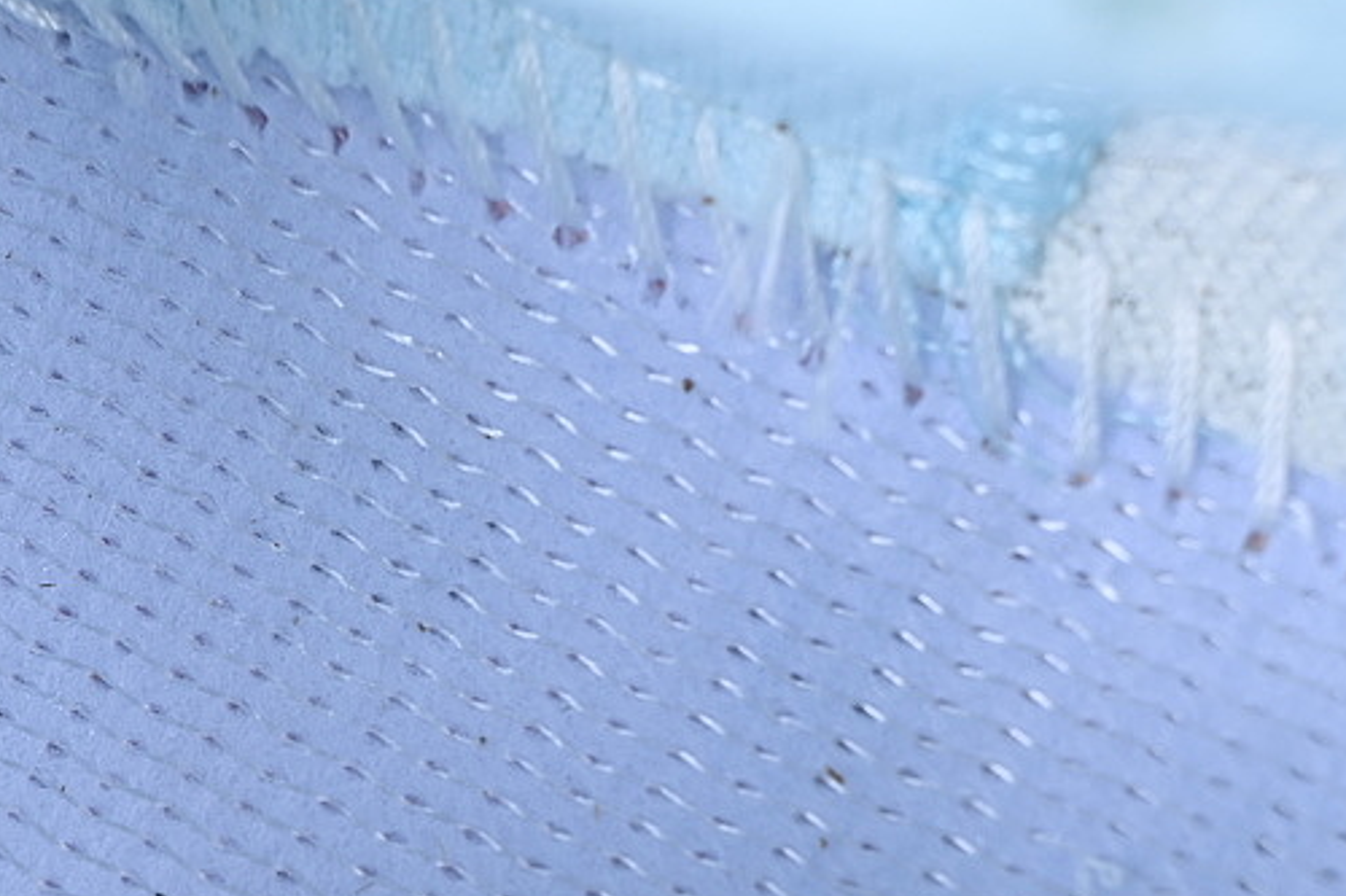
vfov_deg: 8.5
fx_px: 6055
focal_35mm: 162
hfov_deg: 12.6
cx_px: 197
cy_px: 654
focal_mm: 50
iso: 160
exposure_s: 1/80
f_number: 7.1
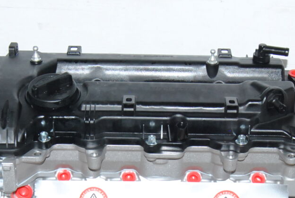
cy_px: 212
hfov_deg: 20.4
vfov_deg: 13.5
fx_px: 821
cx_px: 148
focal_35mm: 100
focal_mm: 26
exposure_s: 1/200
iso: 800
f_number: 14
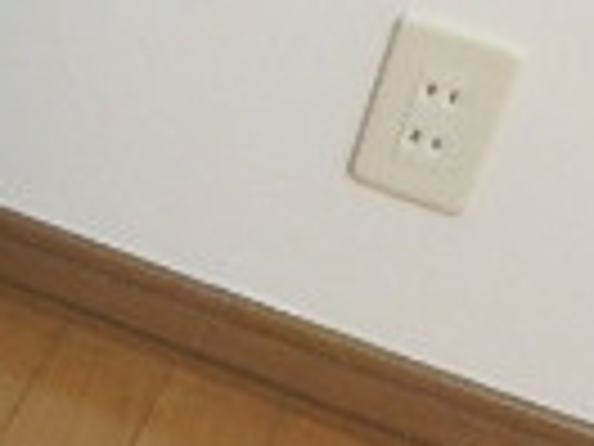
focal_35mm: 102
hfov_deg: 16.2
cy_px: -108
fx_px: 1750
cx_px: -472
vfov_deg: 14.0
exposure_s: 1/30
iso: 500
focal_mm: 3.7
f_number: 3.5
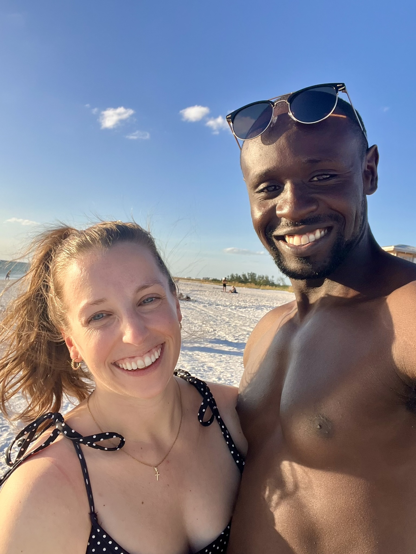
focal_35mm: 30
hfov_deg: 46.8
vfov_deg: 60.0
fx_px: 481
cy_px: 277
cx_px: 208
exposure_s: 1/483
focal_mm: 2.71
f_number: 2.2
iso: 32
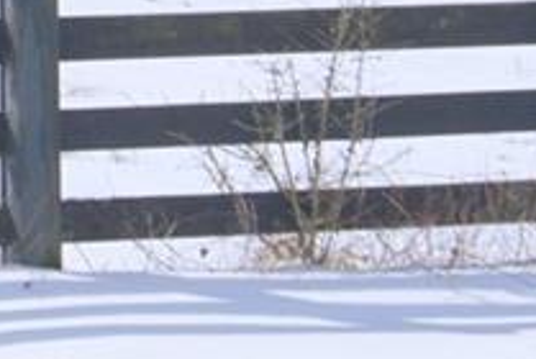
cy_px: -346
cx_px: -623
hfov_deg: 4.0
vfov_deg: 2.7
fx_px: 7664
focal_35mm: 514
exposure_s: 1/640
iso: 100
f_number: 9
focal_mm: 70
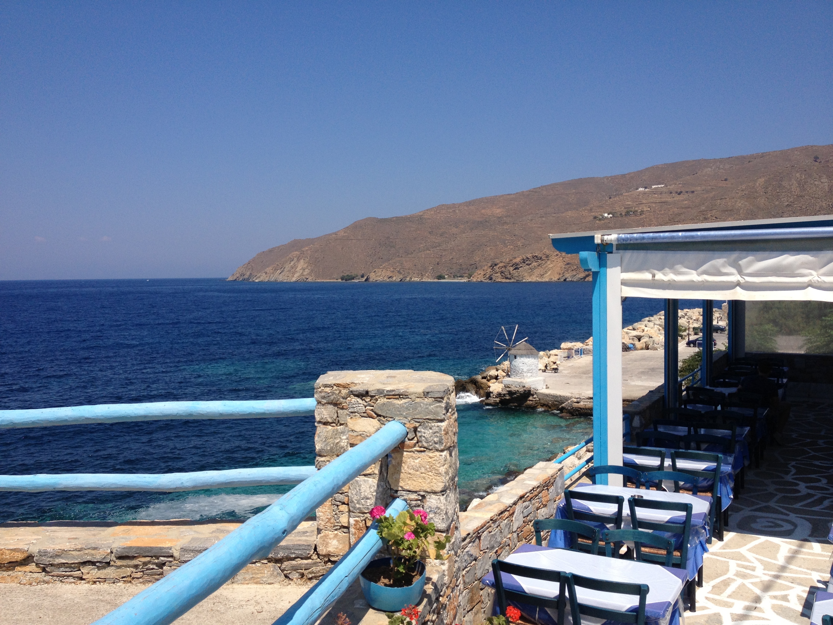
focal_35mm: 35
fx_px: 842
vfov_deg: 40.7
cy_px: 312
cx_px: 416
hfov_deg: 52.6
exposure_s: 1/2513
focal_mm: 4.28
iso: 50
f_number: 2.4
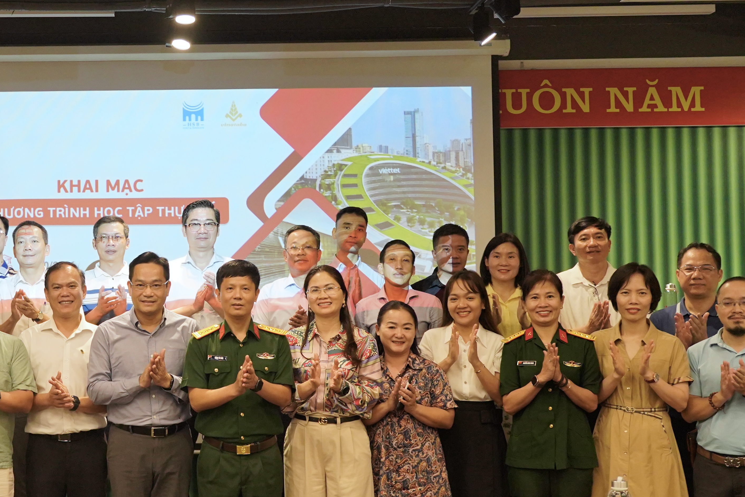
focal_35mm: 64
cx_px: 107
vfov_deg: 21.2
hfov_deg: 30.3
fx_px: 1324
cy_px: 236
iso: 2000
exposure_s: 1/400
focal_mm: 30
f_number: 2.8
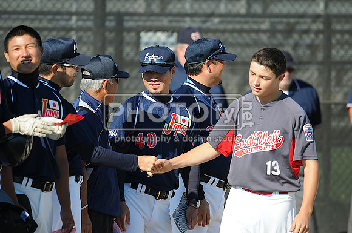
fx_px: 4394
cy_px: 116
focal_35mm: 450
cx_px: 176
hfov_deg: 4.6
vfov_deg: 3.0
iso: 200
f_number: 4
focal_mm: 300
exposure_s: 1/1250
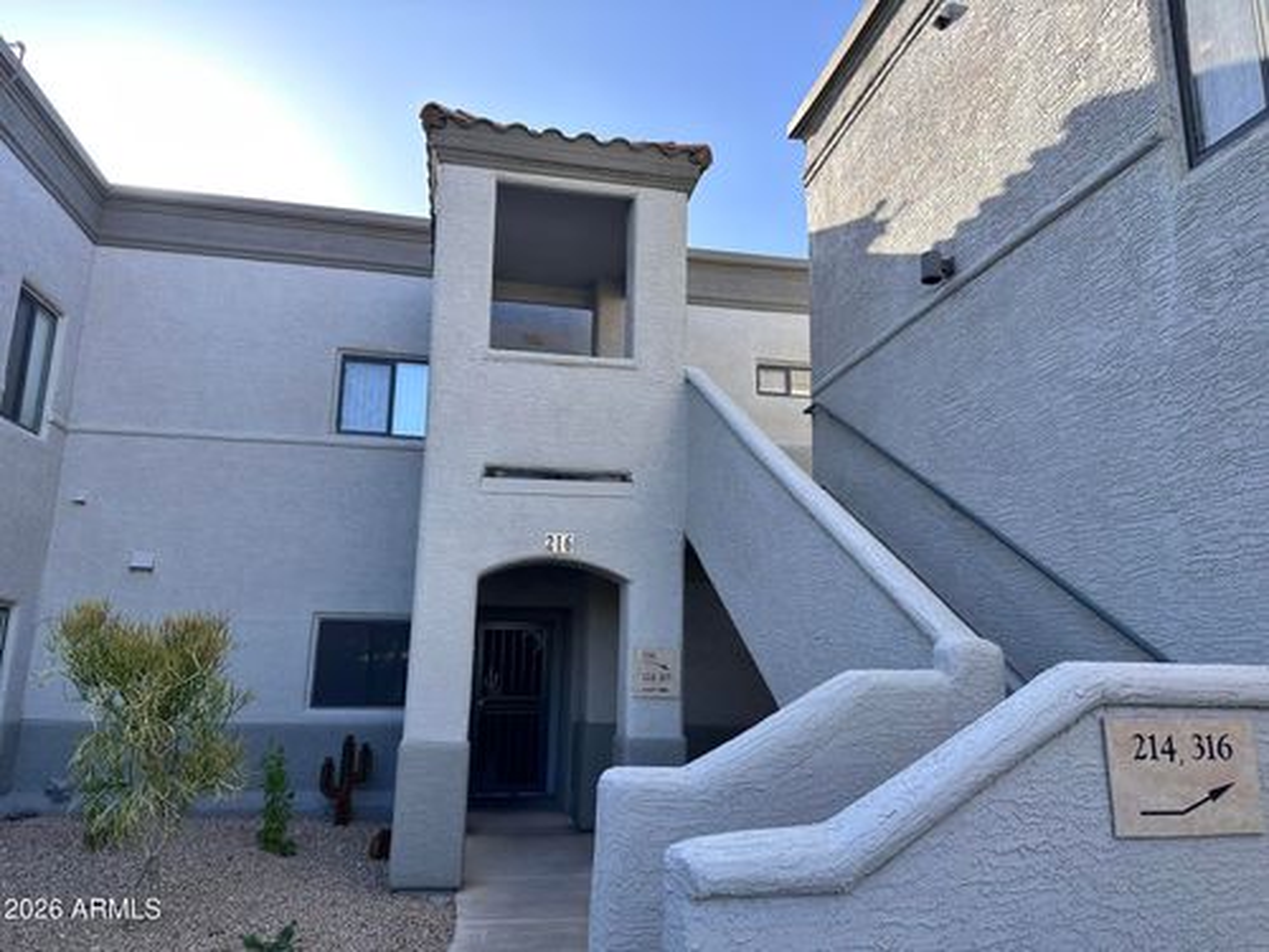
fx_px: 880
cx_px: 634
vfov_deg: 56.8
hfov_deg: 71.6
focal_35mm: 24
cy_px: 476
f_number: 1.78
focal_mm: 6.86
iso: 80
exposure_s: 1/879
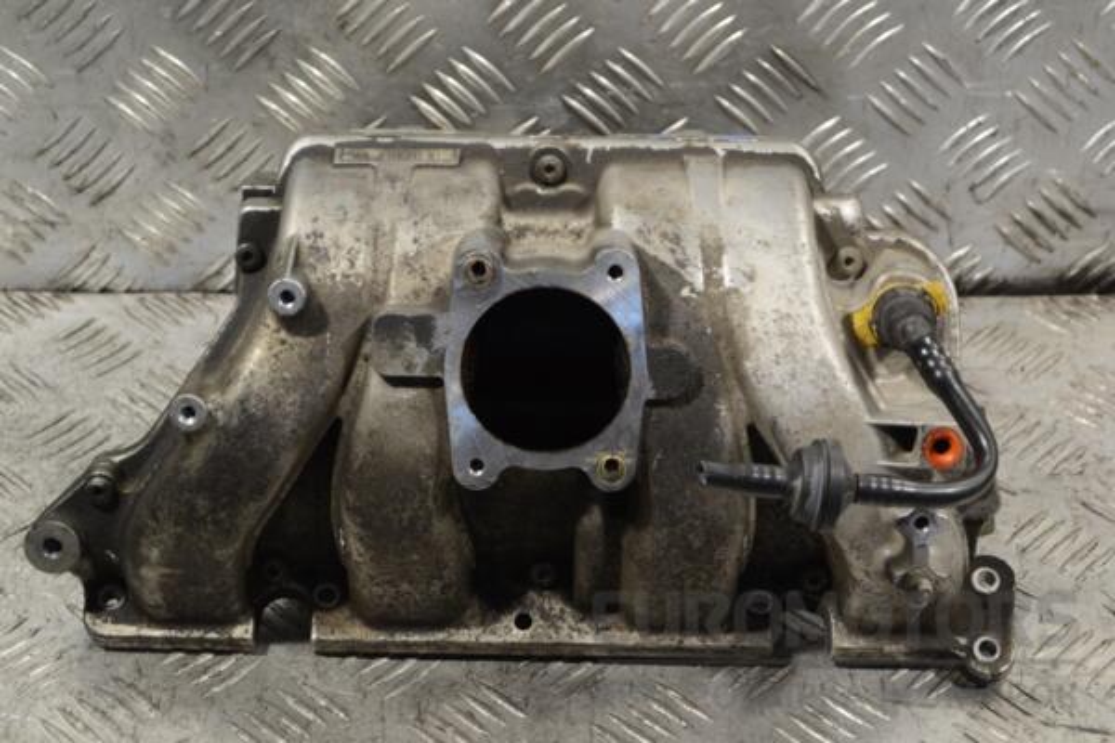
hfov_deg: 24.6
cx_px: 558
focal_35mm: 82
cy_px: 372
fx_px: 2555
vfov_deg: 16.6
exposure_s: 1/30
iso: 320
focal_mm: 55
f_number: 5.6
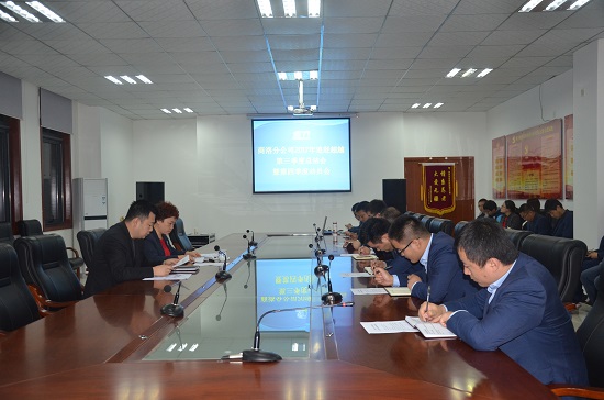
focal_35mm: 36
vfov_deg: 36.7
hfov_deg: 53.2
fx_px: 603
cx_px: 302
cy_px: 200
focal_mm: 24
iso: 800
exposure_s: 1/60
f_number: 3.8
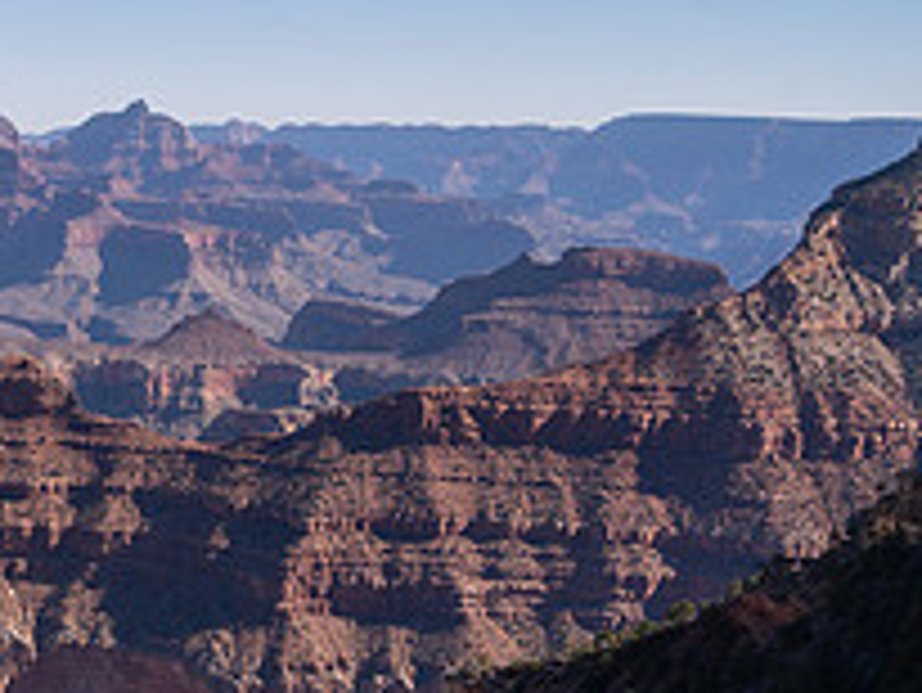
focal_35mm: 66
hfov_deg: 27.4
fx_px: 1759
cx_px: -32
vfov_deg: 20.8
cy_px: 837
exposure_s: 1/800
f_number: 8
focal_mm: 24
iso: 400
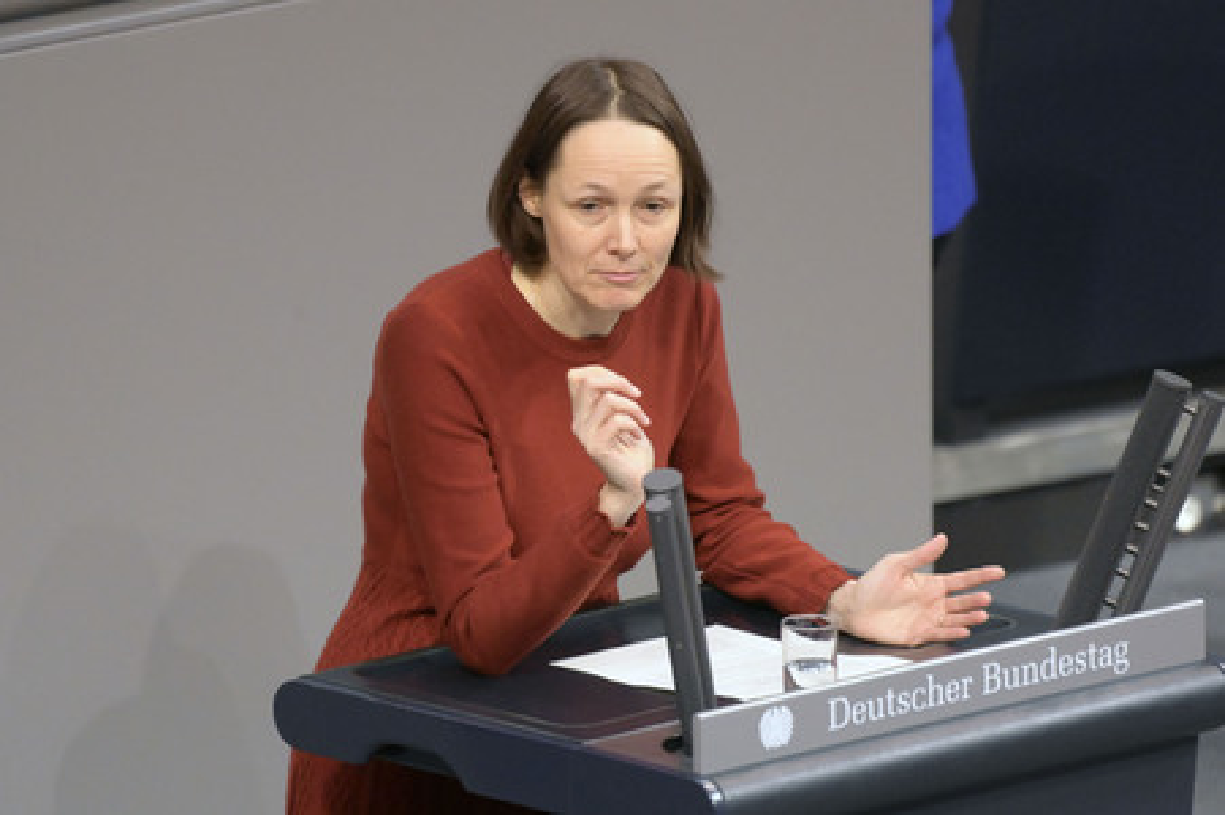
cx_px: 612
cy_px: 408
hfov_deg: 5.3
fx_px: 13261
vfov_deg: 3.5
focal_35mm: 390
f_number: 5.6
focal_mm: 390
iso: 12800
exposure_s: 1/320
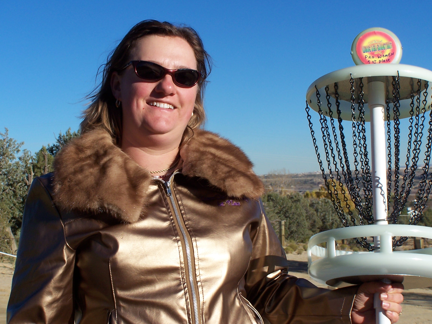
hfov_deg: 28.2
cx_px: 216
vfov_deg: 21.3
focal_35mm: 69
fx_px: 861
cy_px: 162
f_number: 6.3
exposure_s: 1/500
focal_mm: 11.5
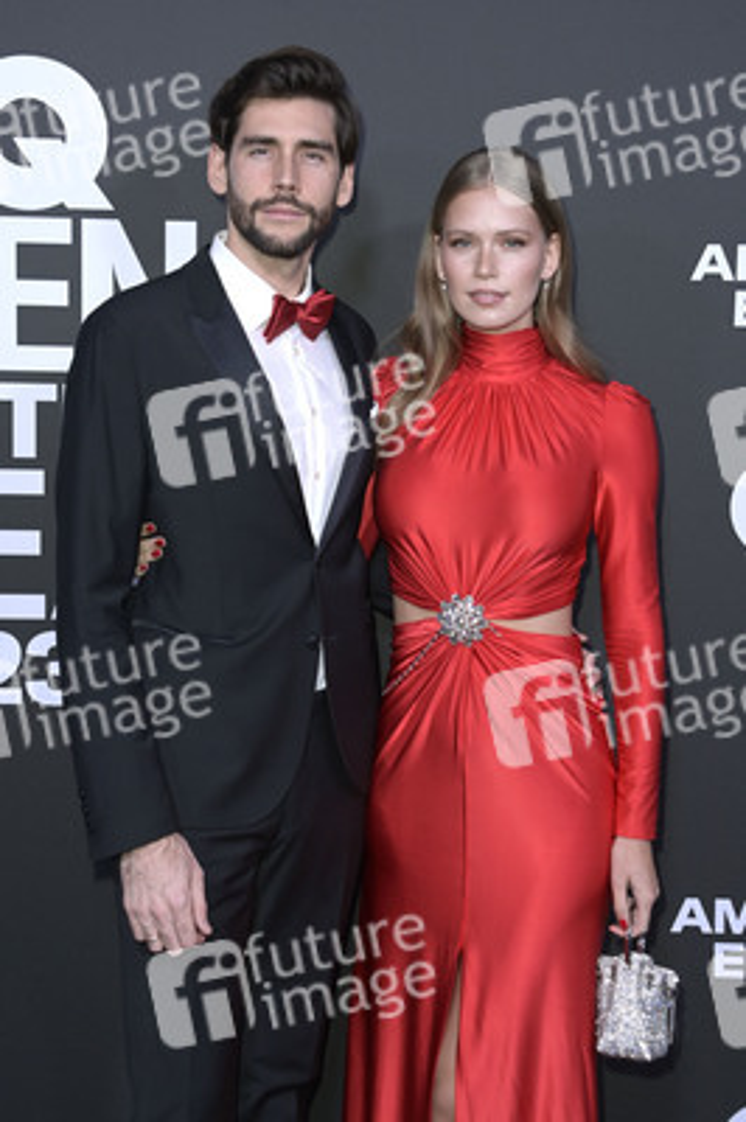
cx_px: 373
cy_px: 561
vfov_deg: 41.1
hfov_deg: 28.0
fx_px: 1494
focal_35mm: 48
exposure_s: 1/200
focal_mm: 48
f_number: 5.6
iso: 1000
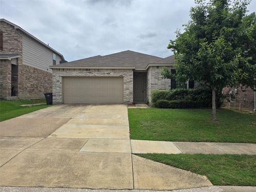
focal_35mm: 23
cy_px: 96
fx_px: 170
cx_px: 128
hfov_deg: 73.9
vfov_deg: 58.9
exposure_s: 1/1567
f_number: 1.7
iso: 12
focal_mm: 6.3
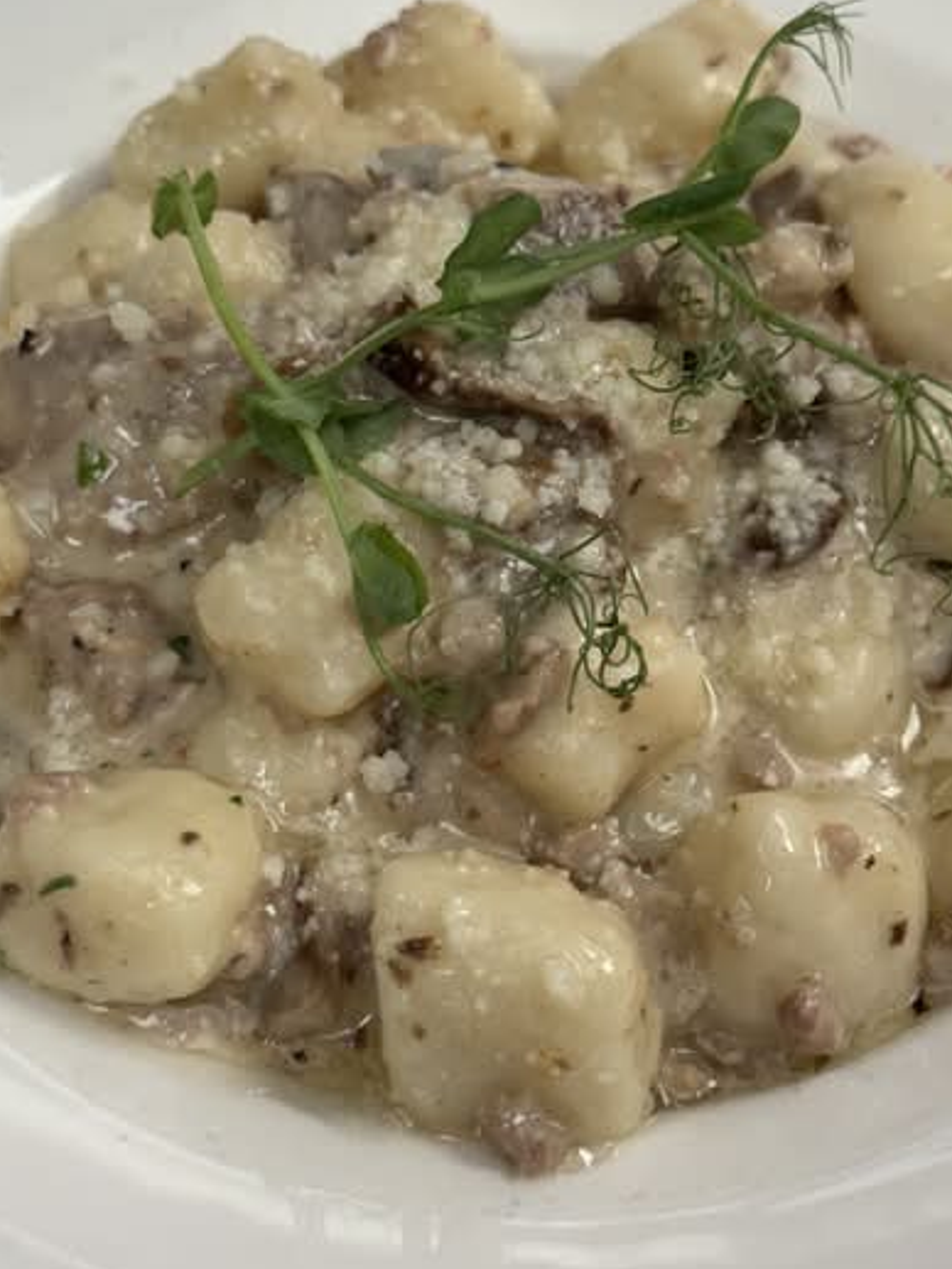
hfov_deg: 21.6
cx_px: 508
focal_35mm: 68
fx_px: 2492
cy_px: 534
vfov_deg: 28.5
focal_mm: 6.76
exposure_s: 1/120
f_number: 1.78
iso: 125
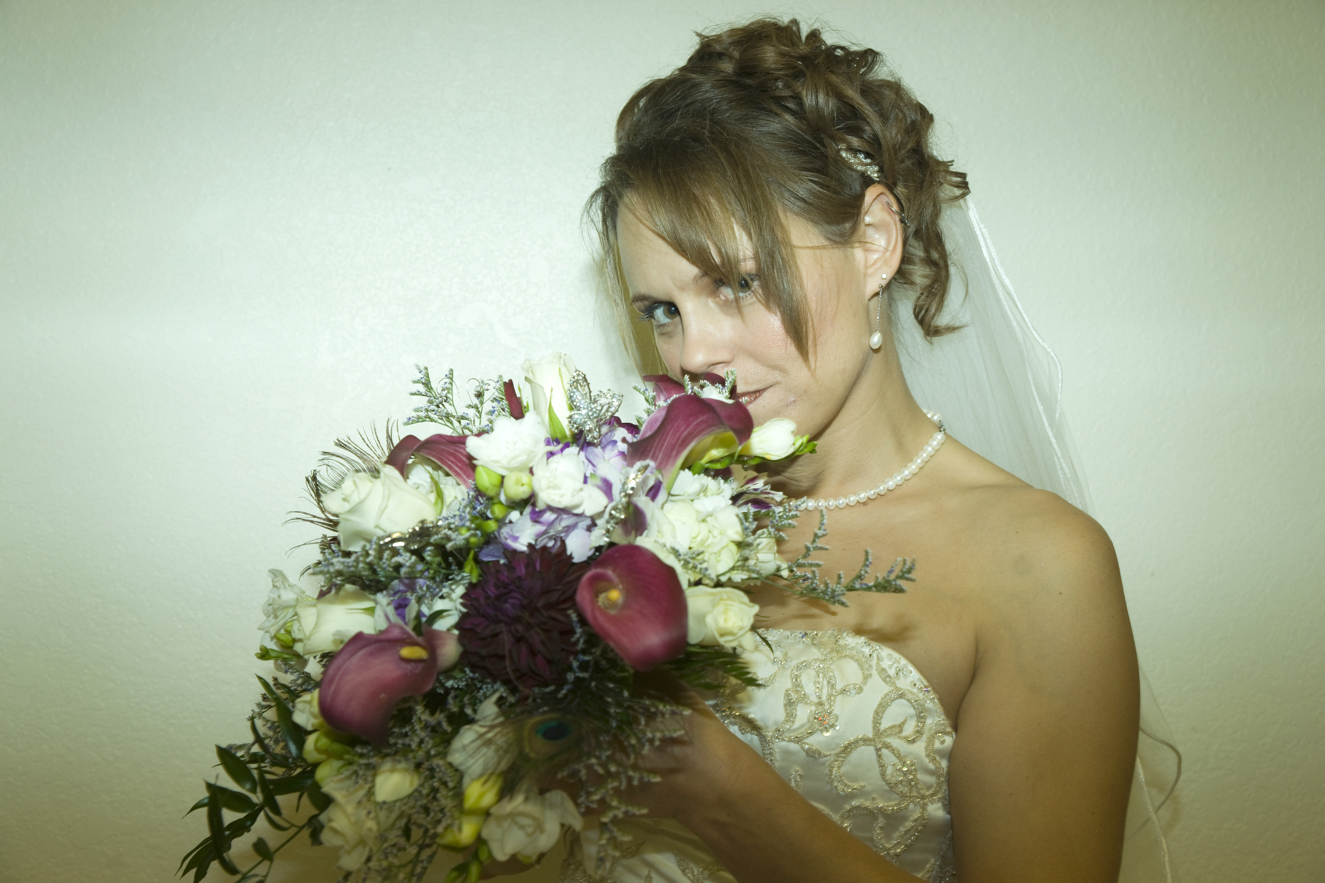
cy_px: 442
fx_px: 1840
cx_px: 662
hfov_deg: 39.6
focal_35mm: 50
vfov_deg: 27.0
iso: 160
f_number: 5.6
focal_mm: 50
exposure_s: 1/60
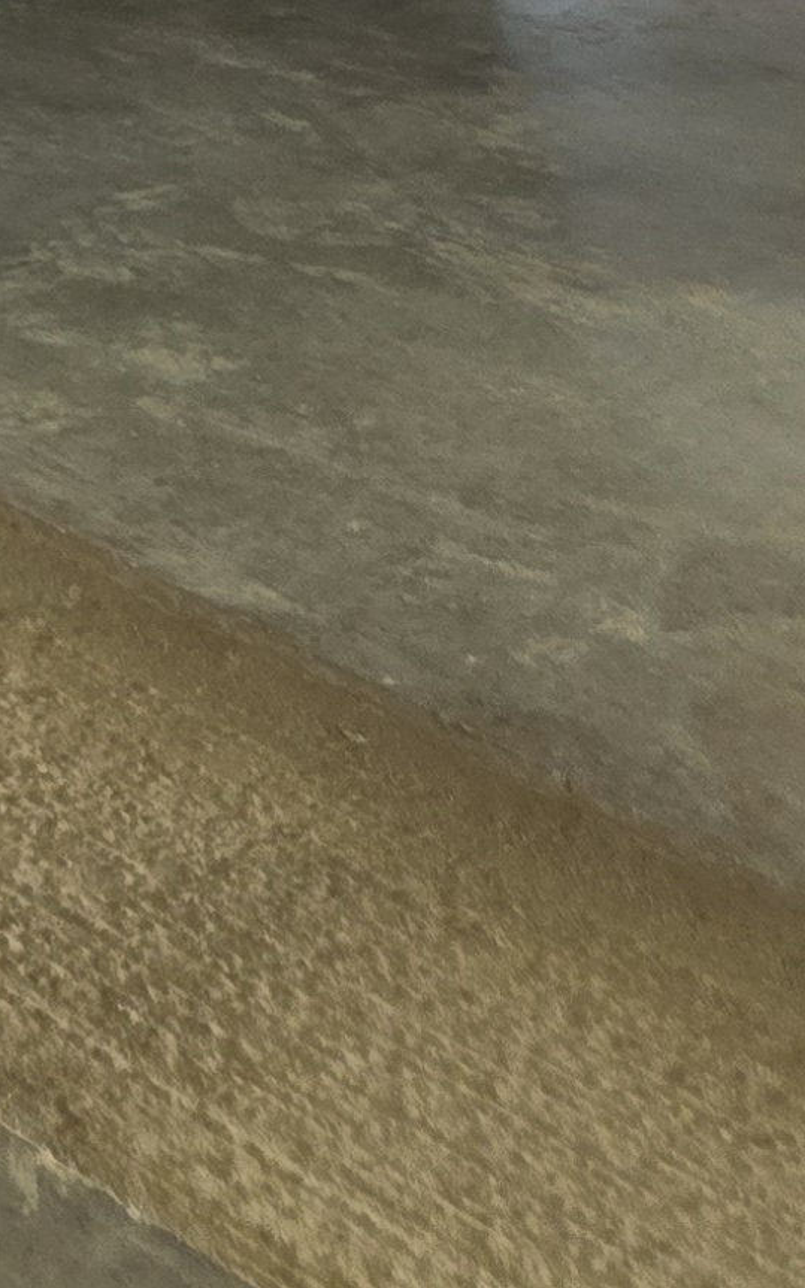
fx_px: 3969
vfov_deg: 16.0
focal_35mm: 113
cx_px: -1008
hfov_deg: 10.3
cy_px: -949
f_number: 1.8
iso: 50
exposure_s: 1/180
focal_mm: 5.4
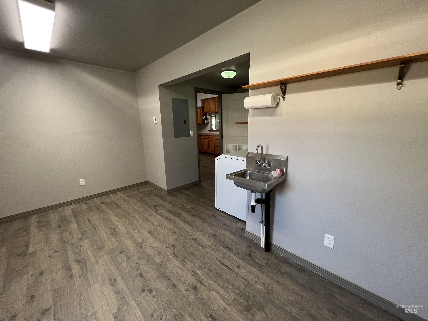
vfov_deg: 89.9
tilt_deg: -13.5
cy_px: 160
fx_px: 161
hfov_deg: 106.2
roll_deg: +0.5
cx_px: 214
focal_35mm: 13
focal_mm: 1.57
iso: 200
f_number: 1.8
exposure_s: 1/99
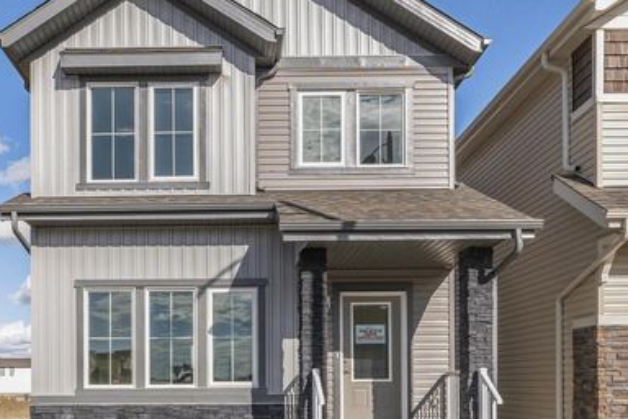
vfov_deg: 51.1
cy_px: 179
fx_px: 436
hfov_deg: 71.3
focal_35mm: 25
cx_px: 280
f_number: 9
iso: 320
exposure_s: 1/640
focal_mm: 15
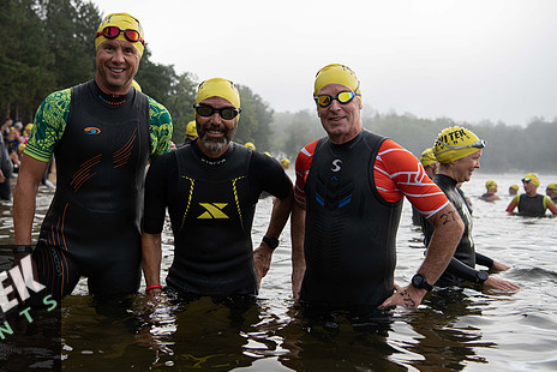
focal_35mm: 50
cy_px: 183
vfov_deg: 27.0
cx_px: 239
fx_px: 774
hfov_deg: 39.5
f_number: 4
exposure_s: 1/1000
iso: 250
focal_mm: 40
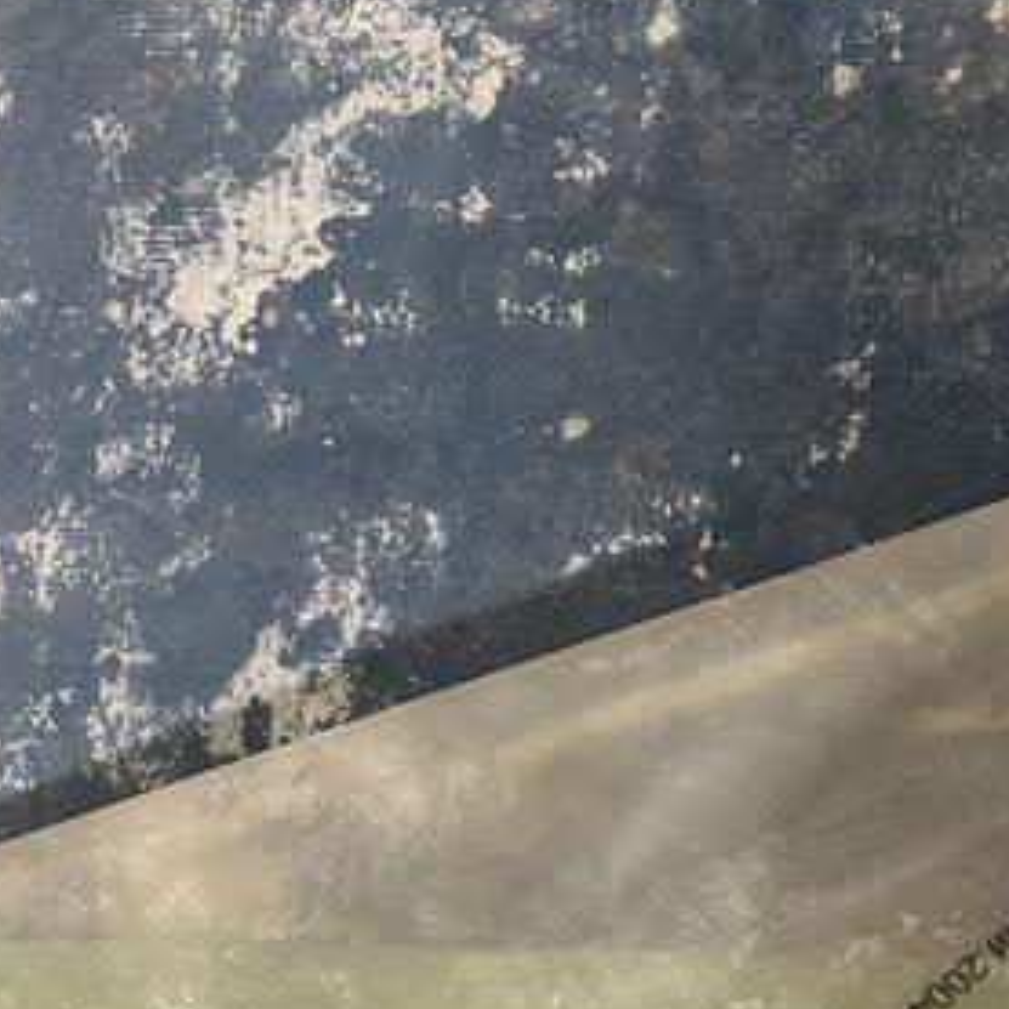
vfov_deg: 36.3
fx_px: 1517
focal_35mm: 46
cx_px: 674
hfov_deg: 36.4
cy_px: 692
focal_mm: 6.86
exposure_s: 1/50
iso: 640
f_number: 1.78
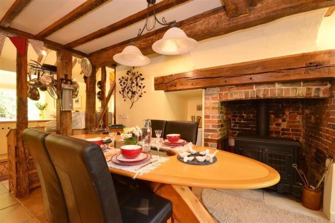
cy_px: 112
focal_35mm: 15
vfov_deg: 77.3
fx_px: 140
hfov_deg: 100.4
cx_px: 168
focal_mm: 10
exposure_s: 1/1.3
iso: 400
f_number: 11
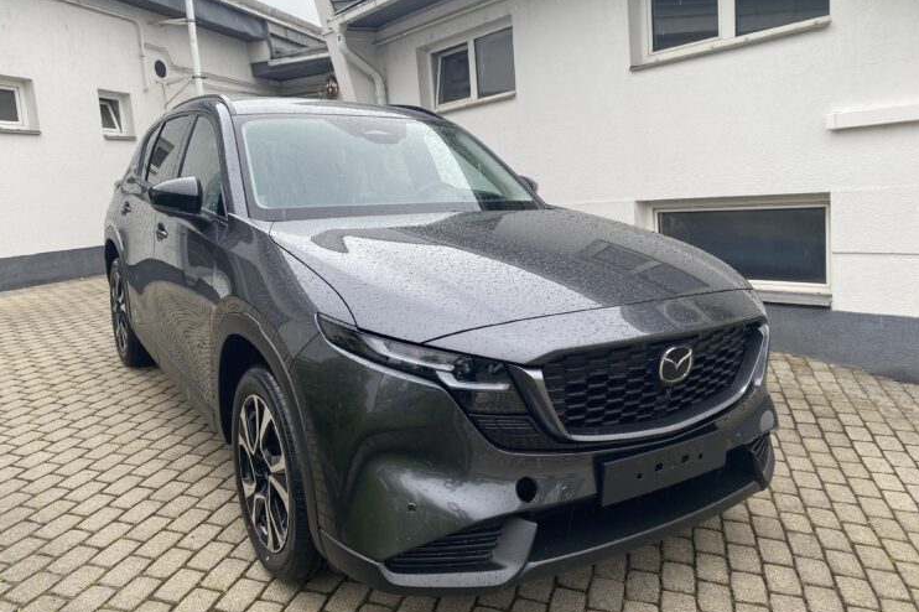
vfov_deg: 46.3
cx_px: 446
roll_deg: +3.5
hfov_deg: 65.5
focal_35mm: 28
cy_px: 292
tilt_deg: -6.3
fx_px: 714
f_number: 1.8
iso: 32
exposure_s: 1/444
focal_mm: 4.25
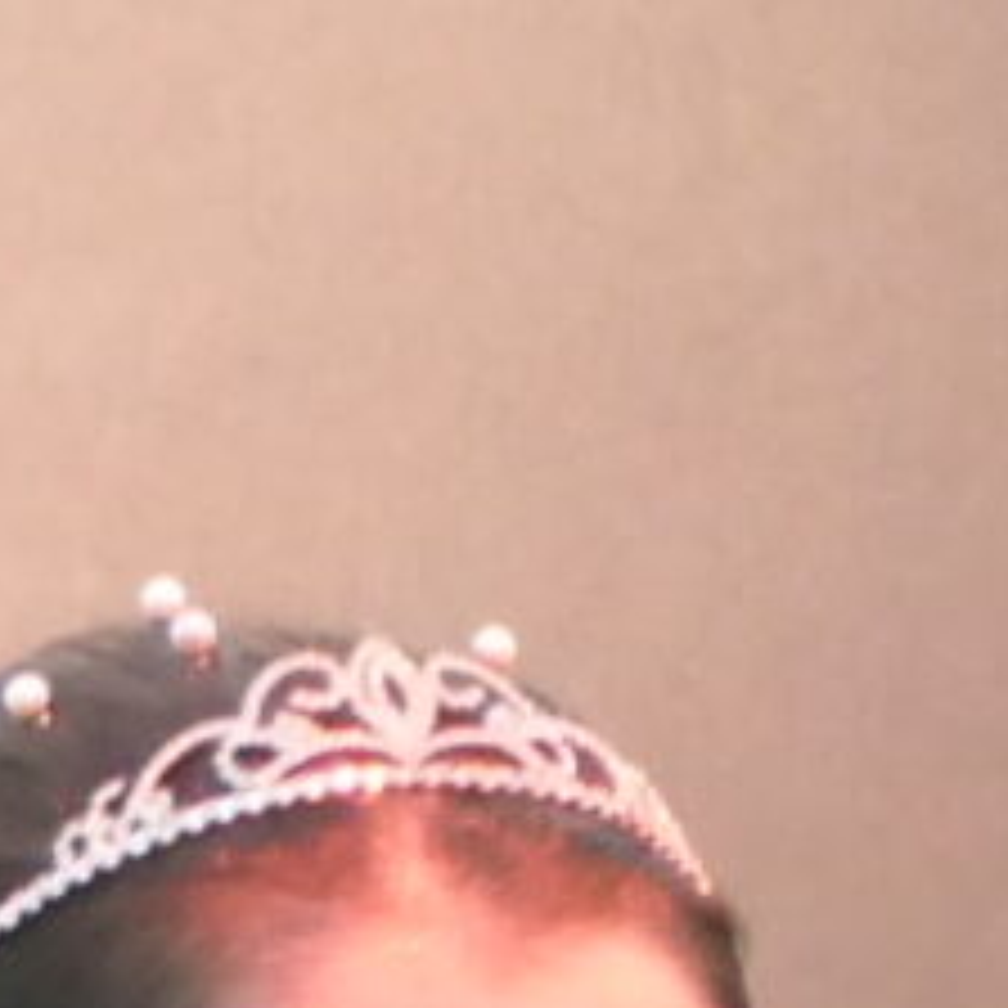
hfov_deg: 1.3
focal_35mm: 1309
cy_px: 1604
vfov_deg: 1.3
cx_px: 1606
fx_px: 43125
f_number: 4.2
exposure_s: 1/25
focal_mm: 49.3
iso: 1600
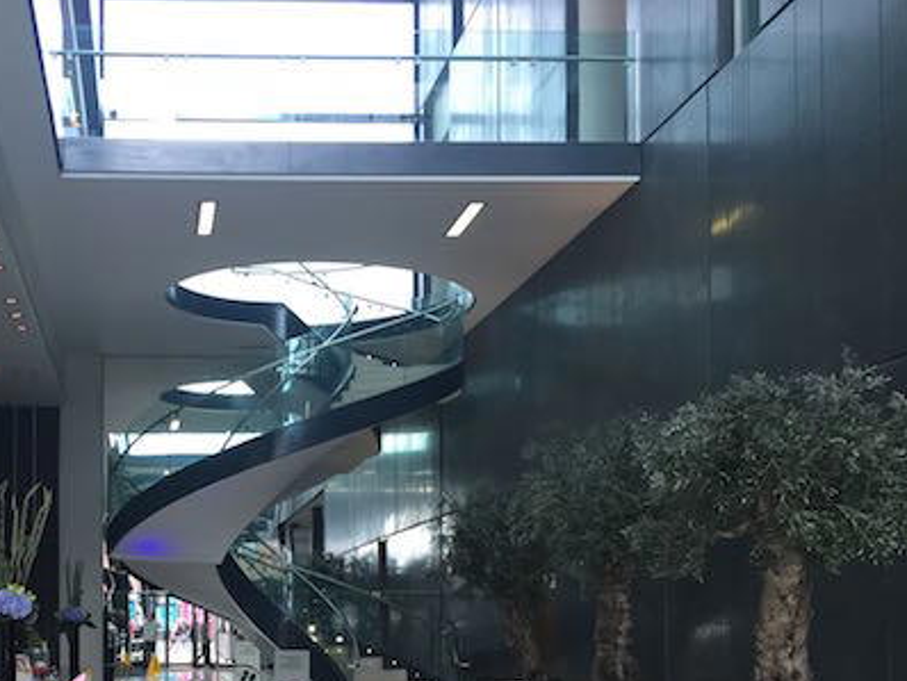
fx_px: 1337
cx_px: 198
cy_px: 580
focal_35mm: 51
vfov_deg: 27.8
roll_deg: +0.1
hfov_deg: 36.4
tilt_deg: +1.3
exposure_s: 1/40
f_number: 2.2
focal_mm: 4.15
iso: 32
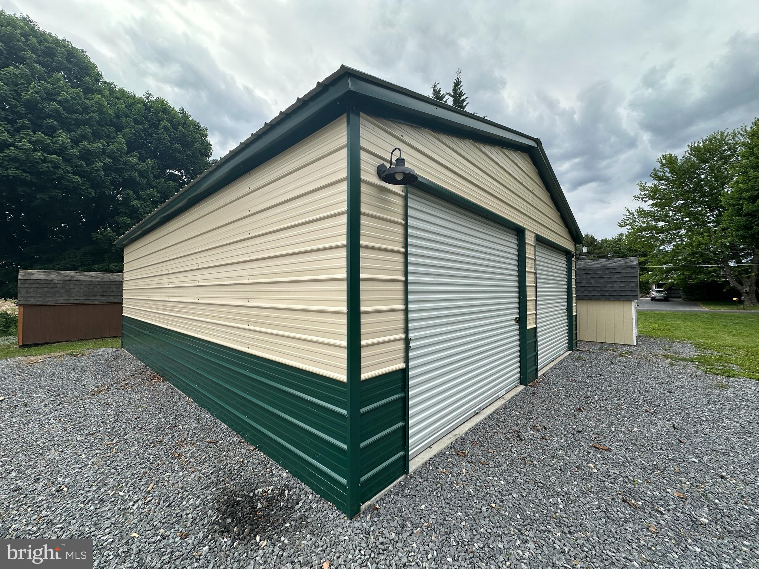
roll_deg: +0.5
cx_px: 380
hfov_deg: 102.1
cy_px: 284
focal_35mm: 14
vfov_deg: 85.7
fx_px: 307
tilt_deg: +2.1
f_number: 2.2
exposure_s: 1/1247
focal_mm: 2.22
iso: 50
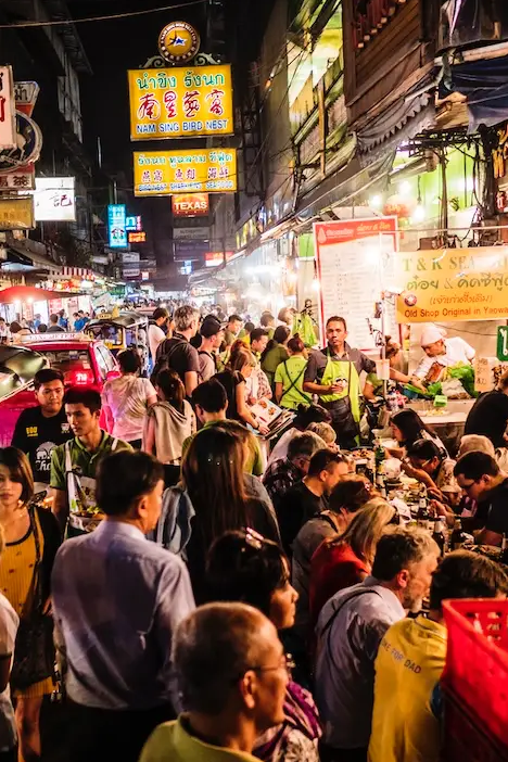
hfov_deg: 31.3
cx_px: 122
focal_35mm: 42
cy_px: 380
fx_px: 889
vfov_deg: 46.4
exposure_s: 1/60
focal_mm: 15
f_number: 1.7
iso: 640
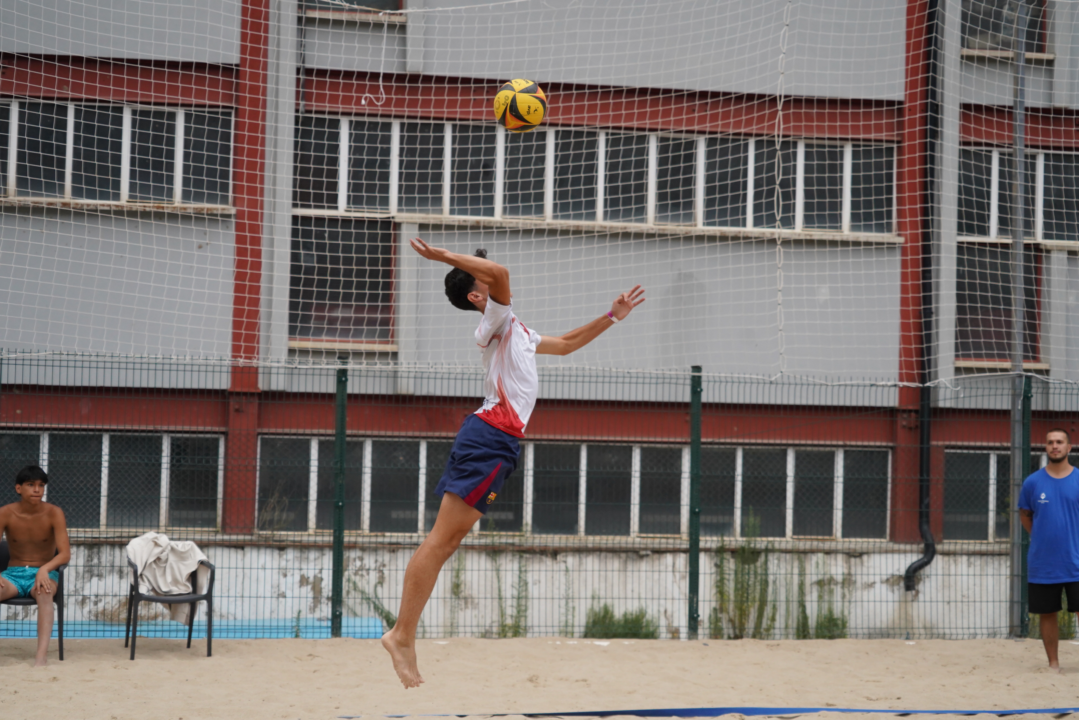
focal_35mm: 73
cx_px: 540
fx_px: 2188
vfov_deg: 18.7
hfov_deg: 27.7
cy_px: 360
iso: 2000
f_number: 5.6
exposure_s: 1/2000
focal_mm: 73
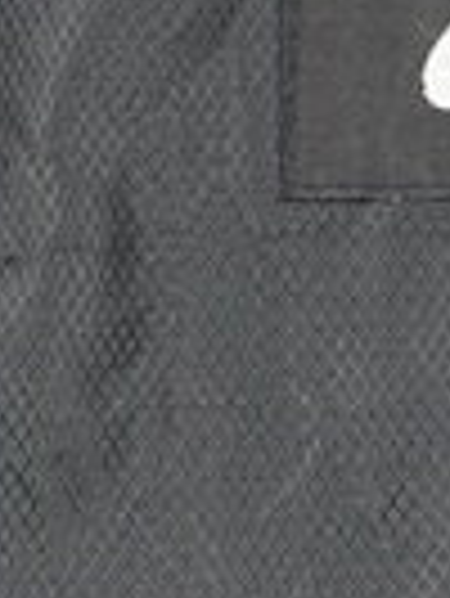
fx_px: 3998
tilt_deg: -56.8
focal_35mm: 231
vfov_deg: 8.4
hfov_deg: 6.4
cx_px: 554
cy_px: -279
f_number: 1.78
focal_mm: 6.76
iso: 125
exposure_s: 1/100
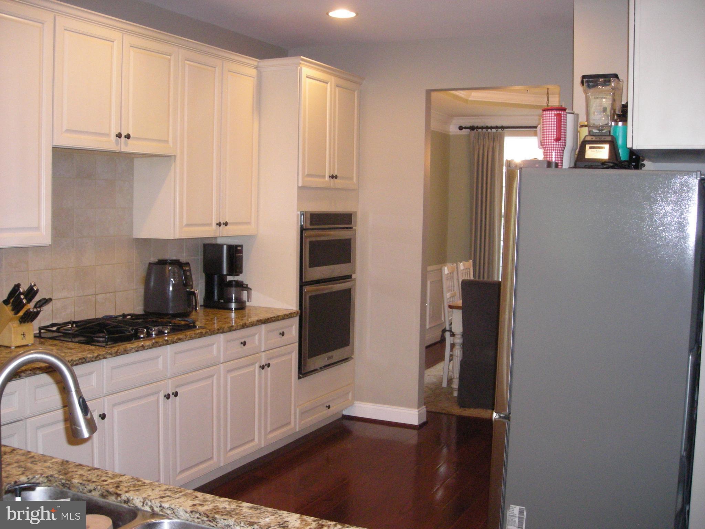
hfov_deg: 49.0
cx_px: 352
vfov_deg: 37.7
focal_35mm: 38
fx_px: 774
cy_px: 264
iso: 315
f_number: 3.2
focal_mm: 6.3
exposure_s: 1/60
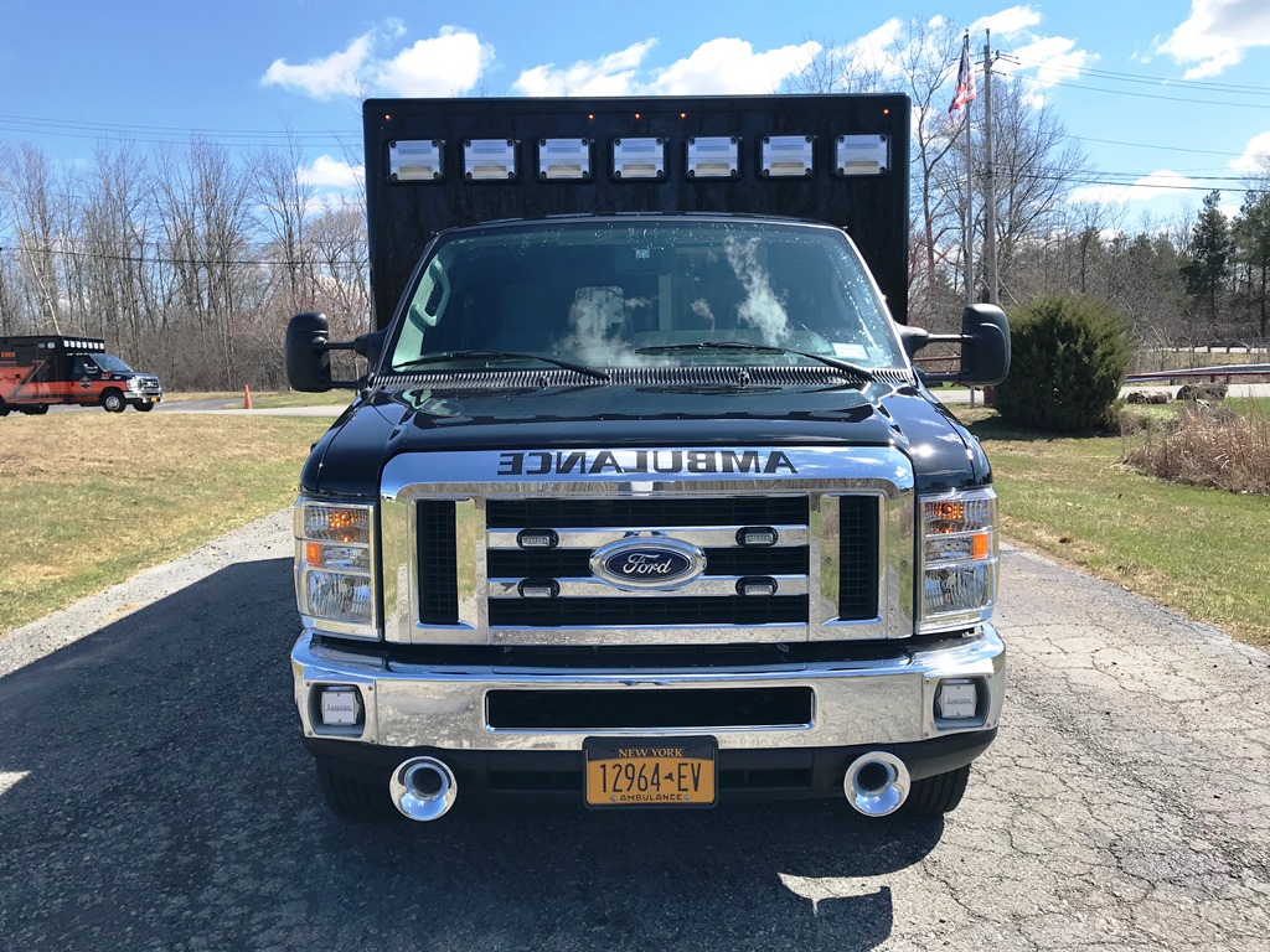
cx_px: 635
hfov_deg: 63.4
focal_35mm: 28
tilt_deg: -5.8
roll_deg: +2.7
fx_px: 1027
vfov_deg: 49.7
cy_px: 476
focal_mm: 3.99
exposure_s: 1/1520
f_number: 1.8
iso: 20
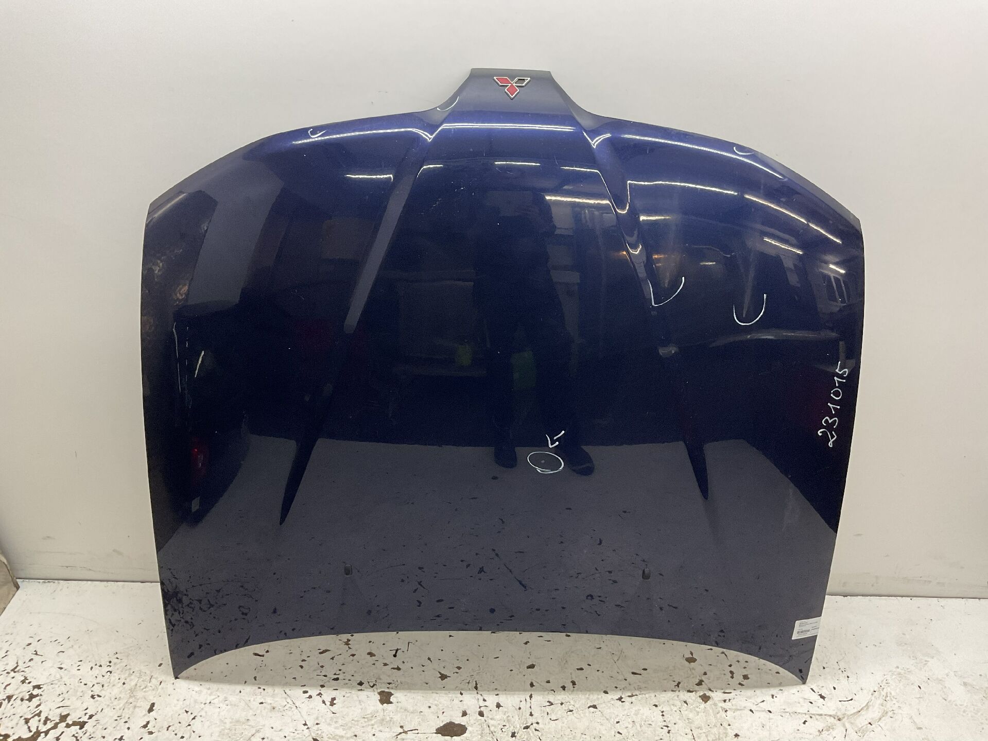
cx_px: 494
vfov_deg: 48.2
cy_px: 370
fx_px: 828
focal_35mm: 29
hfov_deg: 61.7
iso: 64
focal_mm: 3
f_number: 1.8
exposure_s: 1/100
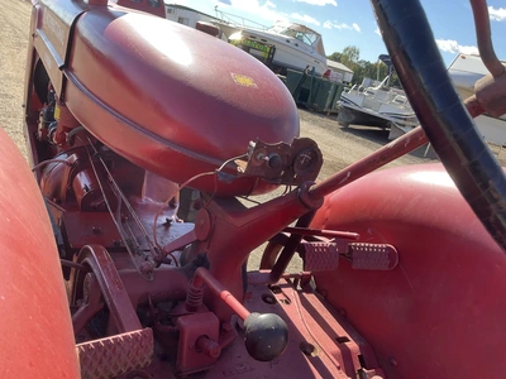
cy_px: 190
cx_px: 253
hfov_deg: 61.7
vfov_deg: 48.2
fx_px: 424
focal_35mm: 29
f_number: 1.8
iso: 25
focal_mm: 3
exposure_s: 1/327
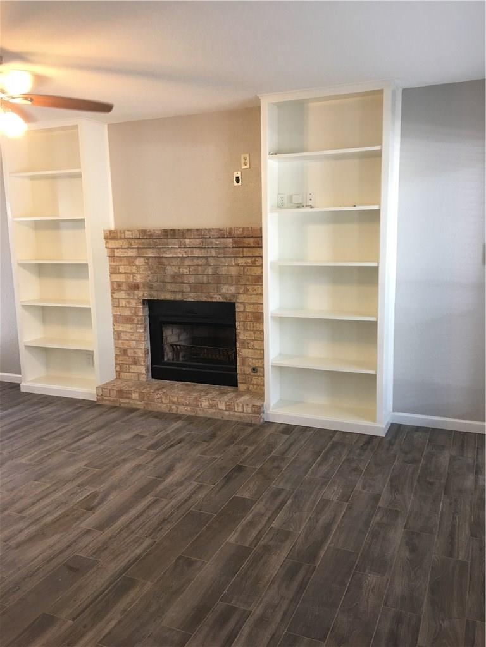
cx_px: 243
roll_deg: +1.1
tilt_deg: -7.0
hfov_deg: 48.2
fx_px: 543
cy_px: 324
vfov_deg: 61.7
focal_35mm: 29
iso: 40
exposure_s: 1/15
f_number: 2.2
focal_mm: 4.15
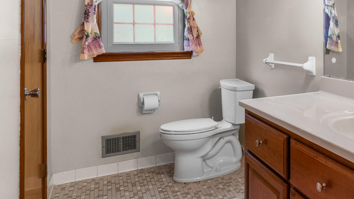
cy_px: 44
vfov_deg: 35.6
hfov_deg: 55.0
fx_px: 300
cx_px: 302
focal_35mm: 32
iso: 400
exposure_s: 1/1.67
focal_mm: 10
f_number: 9
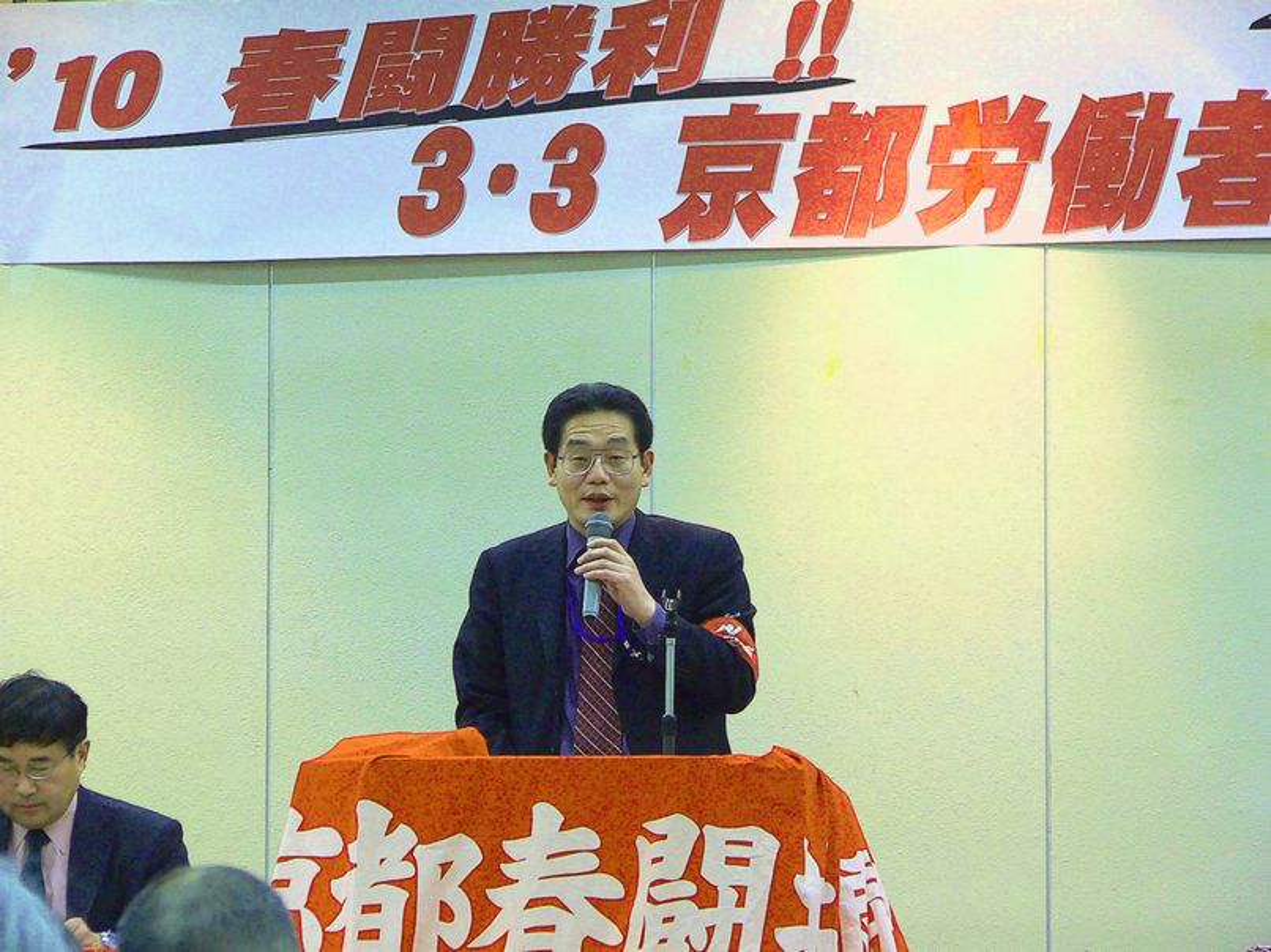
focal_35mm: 178
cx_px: 636
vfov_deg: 8.3
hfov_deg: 11.1
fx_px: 6534
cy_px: 476
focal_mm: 23.4
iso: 200
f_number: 2.8
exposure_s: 1/10
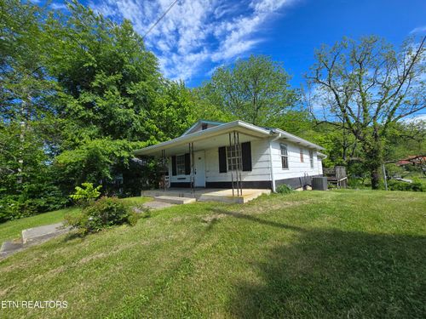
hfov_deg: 106.2
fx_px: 160
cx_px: 213
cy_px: 160
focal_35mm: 13
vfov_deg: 89.9
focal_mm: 2.2
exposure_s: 1/1111
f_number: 2.2
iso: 50
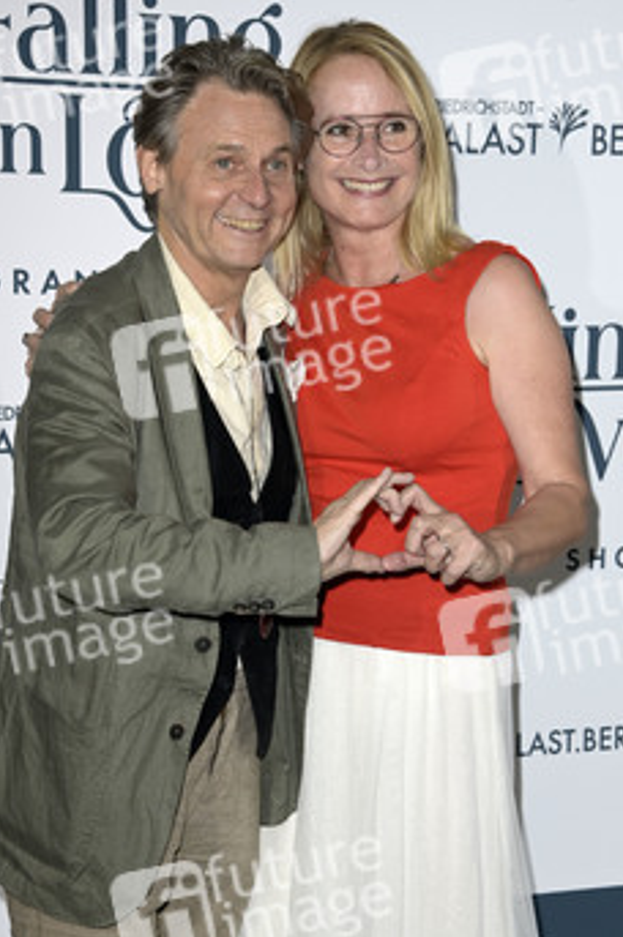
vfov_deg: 19.5
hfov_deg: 13.0
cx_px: 331
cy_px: 492
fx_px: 2731
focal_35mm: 105
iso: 640
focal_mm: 90
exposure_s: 1/250
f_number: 6.3
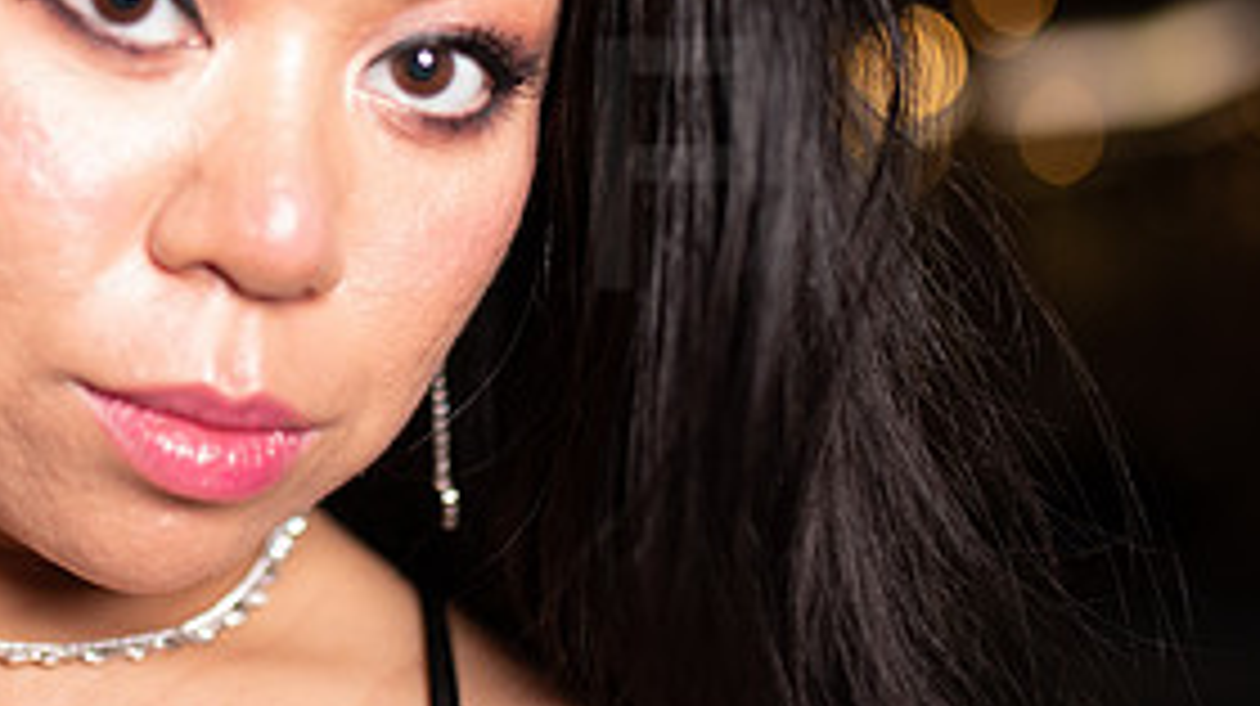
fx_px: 2537
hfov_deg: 26.8
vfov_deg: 15.8
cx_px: 104
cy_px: 164
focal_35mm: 76
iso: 800
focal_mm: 35
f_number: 1.4
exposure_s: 1/640
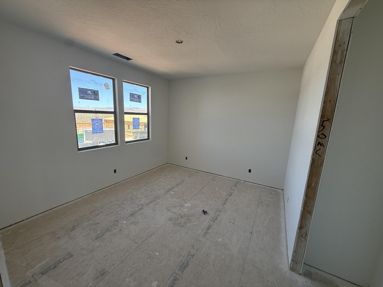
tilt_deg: -10.3
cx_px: 192
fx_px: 155
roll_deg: -1.8
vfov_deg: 85.7
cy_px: 144
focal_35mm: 14
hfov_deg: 102.1
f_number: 2.2
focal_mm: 2.22
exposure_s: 1/164
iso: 64
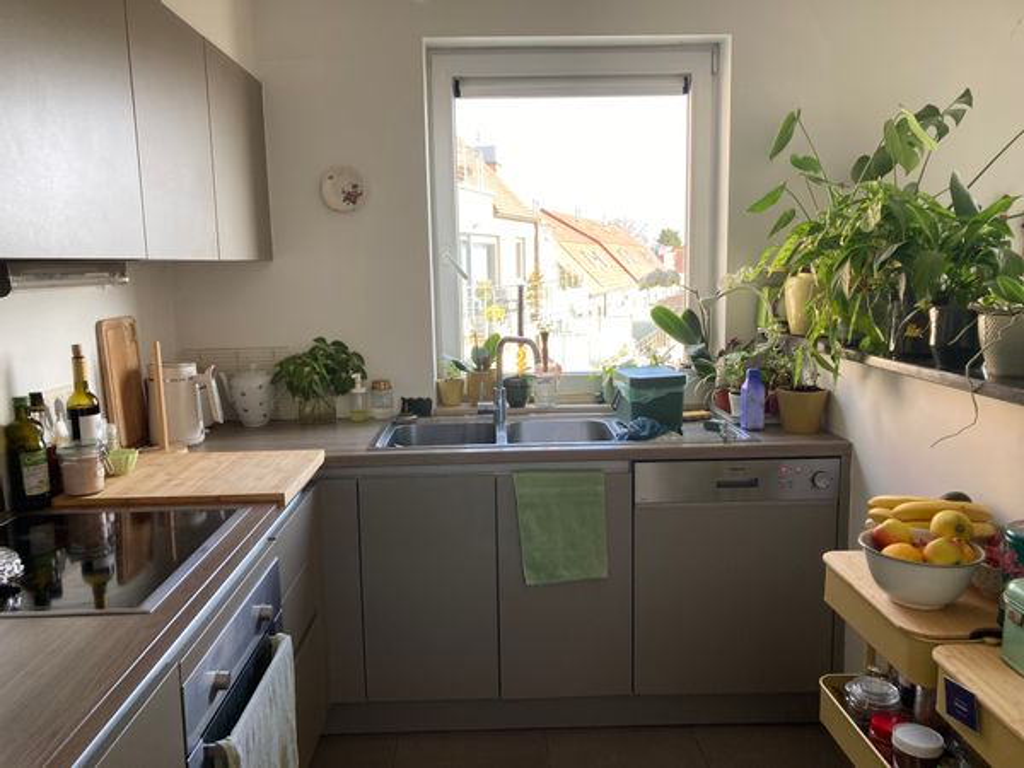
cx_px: 512
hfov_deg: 63.4
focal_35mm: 28
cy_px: 384
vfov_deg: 49.7
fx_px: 828
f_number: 1.8
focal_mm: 3.99
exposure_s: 1/121
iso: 40
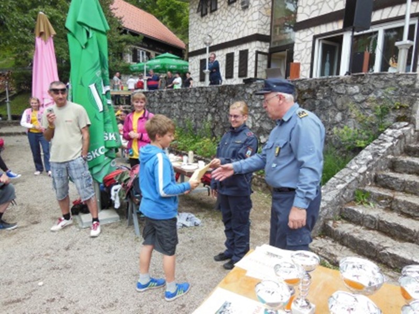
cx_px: 210
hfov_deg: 69.4
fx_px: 303
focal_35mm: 25
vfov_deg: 54.9
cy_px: 157
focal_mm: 4.5
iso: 125
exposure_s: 1/320
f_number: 3.5
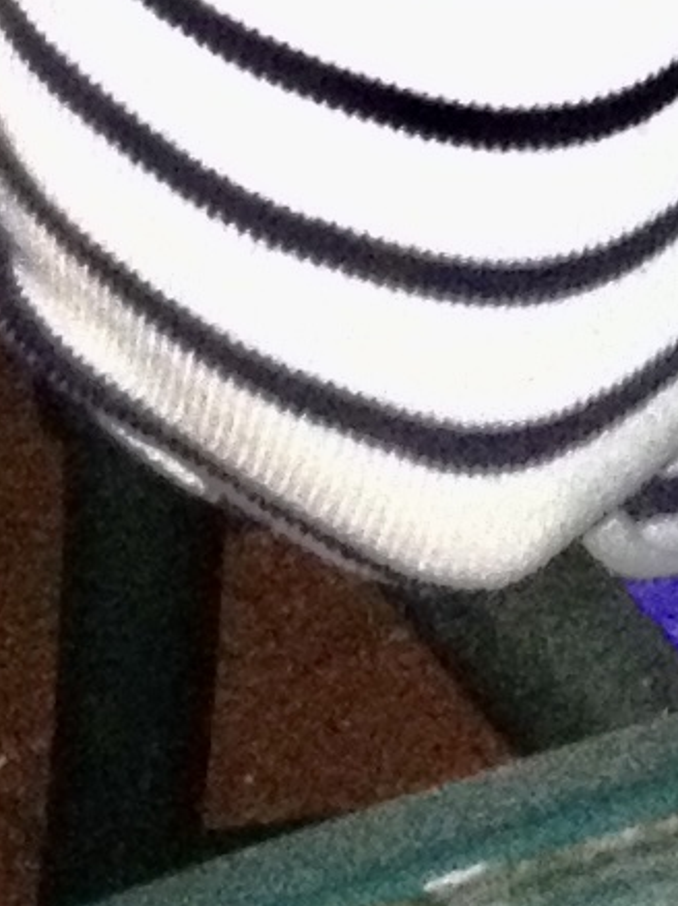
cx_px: 1395
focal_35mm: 261
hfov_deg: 5.6
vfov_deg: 7.2
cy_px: -1117
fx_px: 6823
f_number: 2.4
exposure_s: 1/16
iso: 400
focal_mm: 4.28
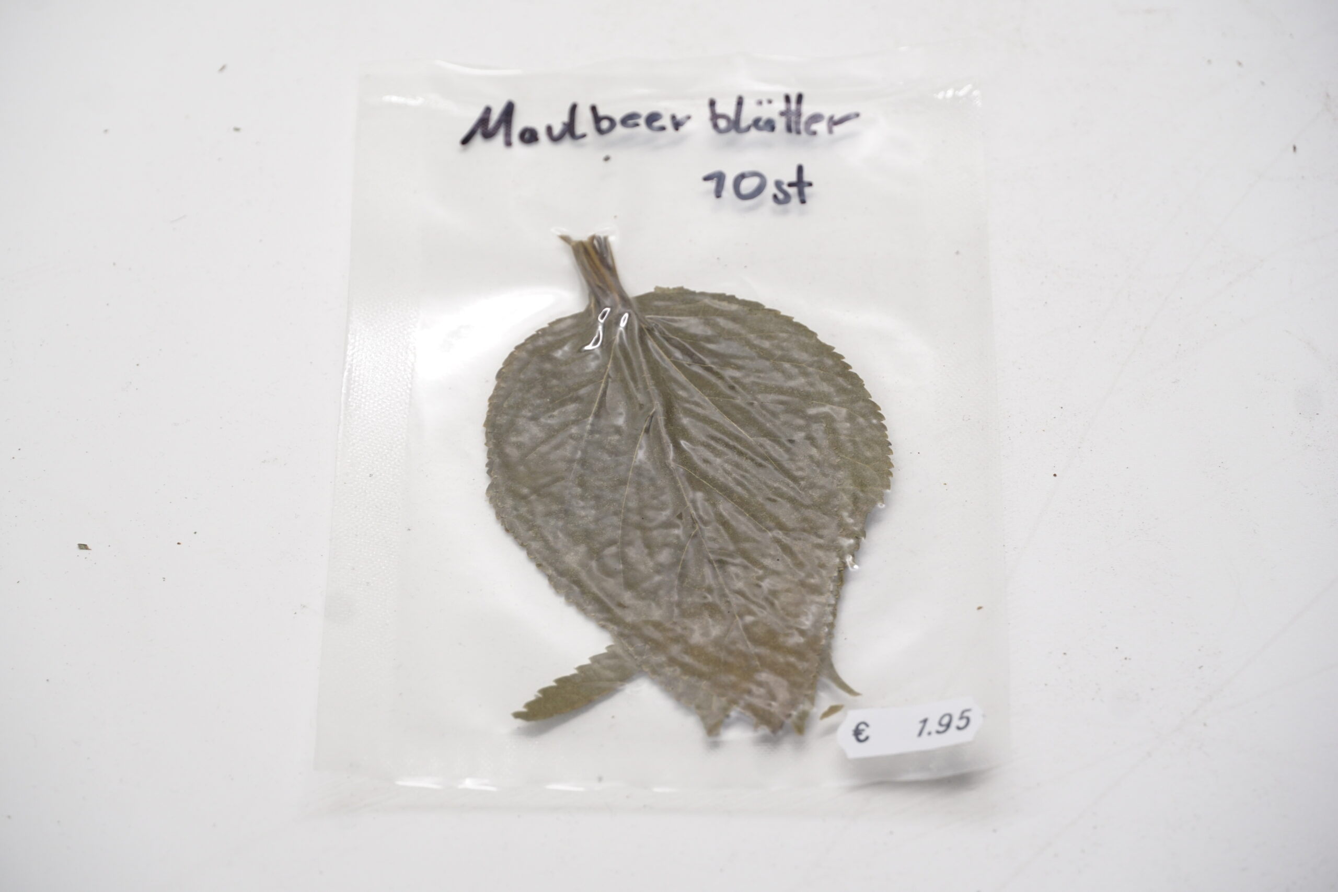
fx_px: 5017
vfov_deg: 10.2
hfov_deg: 15.2
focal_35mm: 135
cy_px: 446
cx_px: 669
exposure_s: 1/125
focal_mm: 90
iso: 500
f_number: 5.6
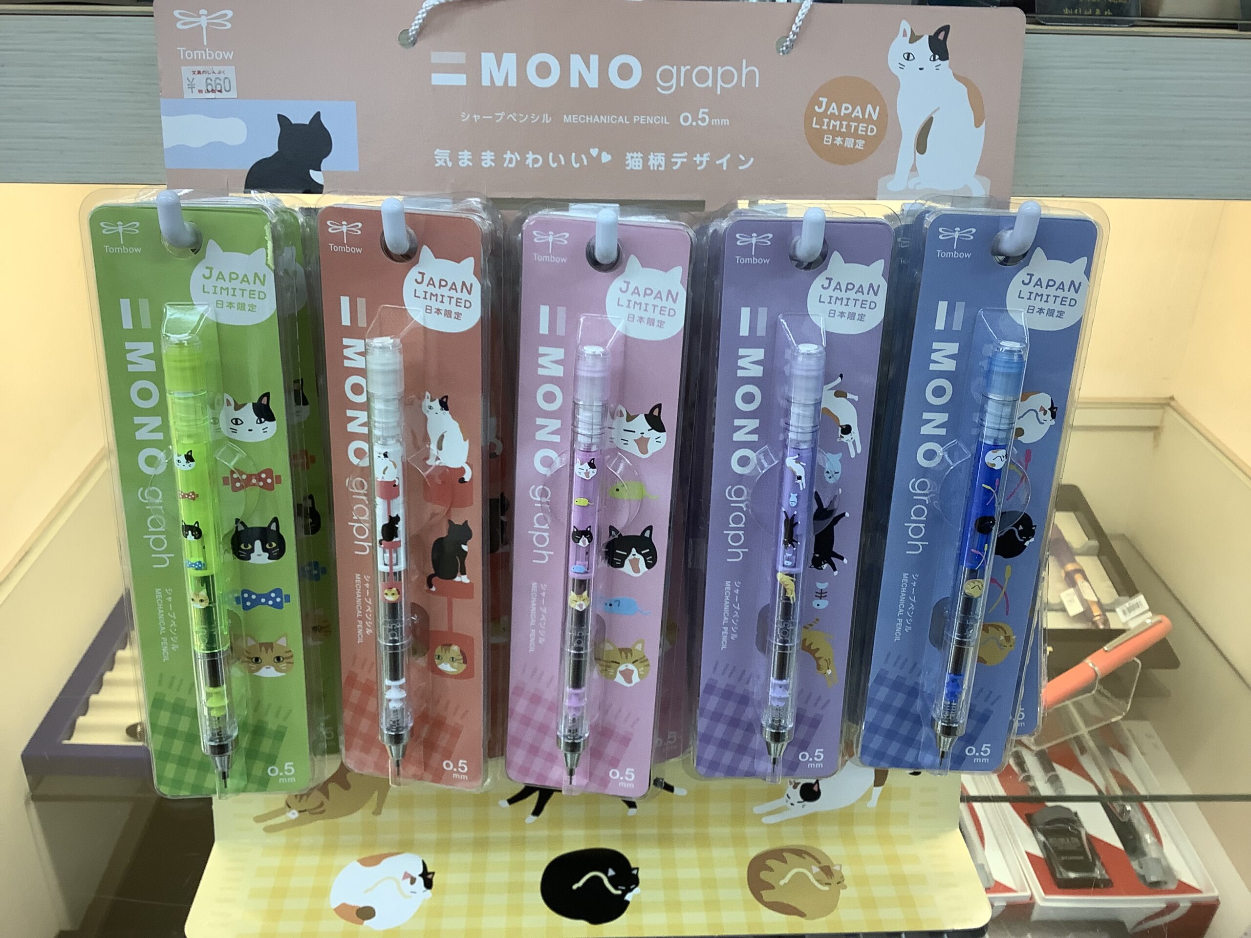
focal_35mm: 31
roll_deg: -2.4
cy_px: 469
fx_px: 1120
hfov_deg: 58.4
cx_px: 626
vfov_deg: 45.4
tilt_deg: -28.7
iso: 64
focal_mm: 3.3
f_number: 2.4
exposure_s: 1/60
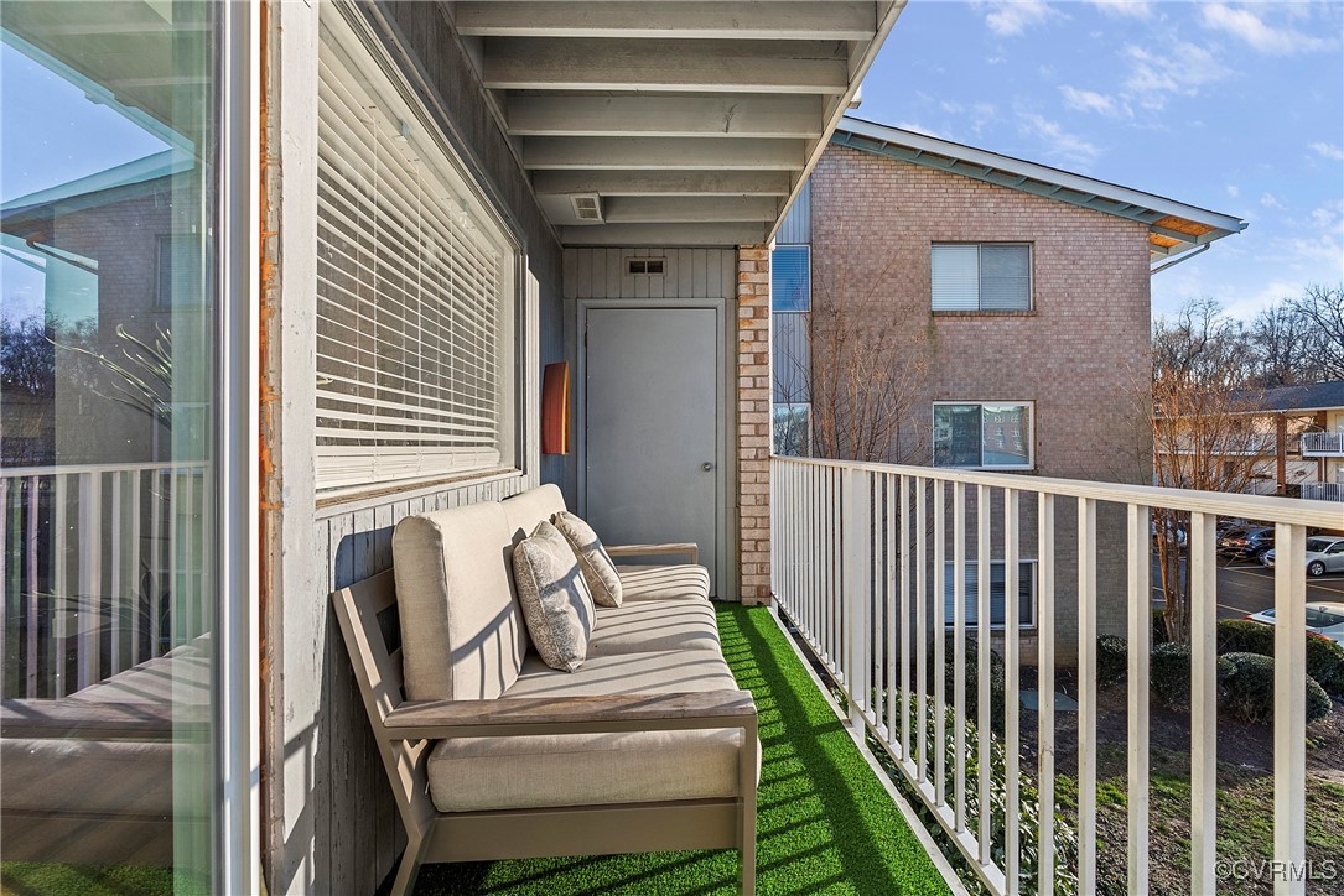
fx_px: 597
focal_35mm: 16
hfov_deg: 96.7
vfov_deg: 73.8
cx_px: 672
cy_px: 448
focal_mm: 16
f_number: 8
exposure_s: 1/200
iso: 800
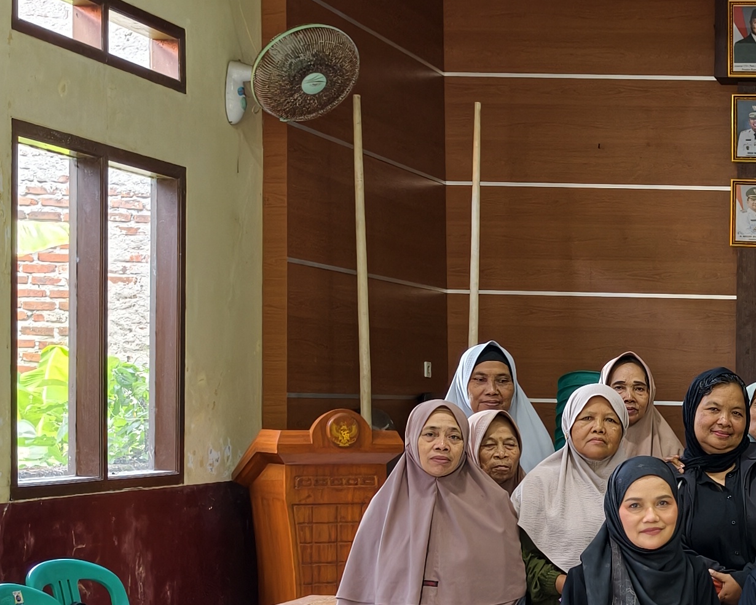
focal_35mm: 78
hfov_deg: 22.5
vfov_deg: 19.4
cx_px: 914
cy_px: 497
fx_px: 1745
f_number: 1.57
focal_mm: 7
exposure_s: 1/50
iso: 177
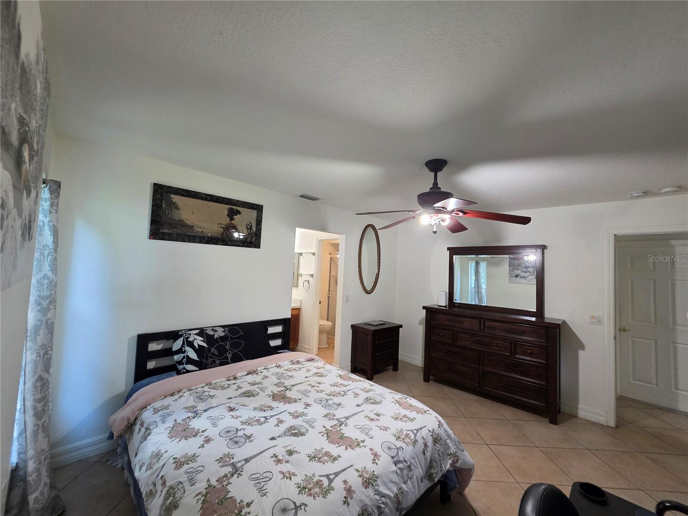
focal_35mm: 13
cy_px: 258
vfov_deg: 89.9
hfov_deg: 106.2
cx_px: 344
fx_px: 258
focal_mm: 2.2
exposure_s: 1/60
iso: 320
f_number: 1.9
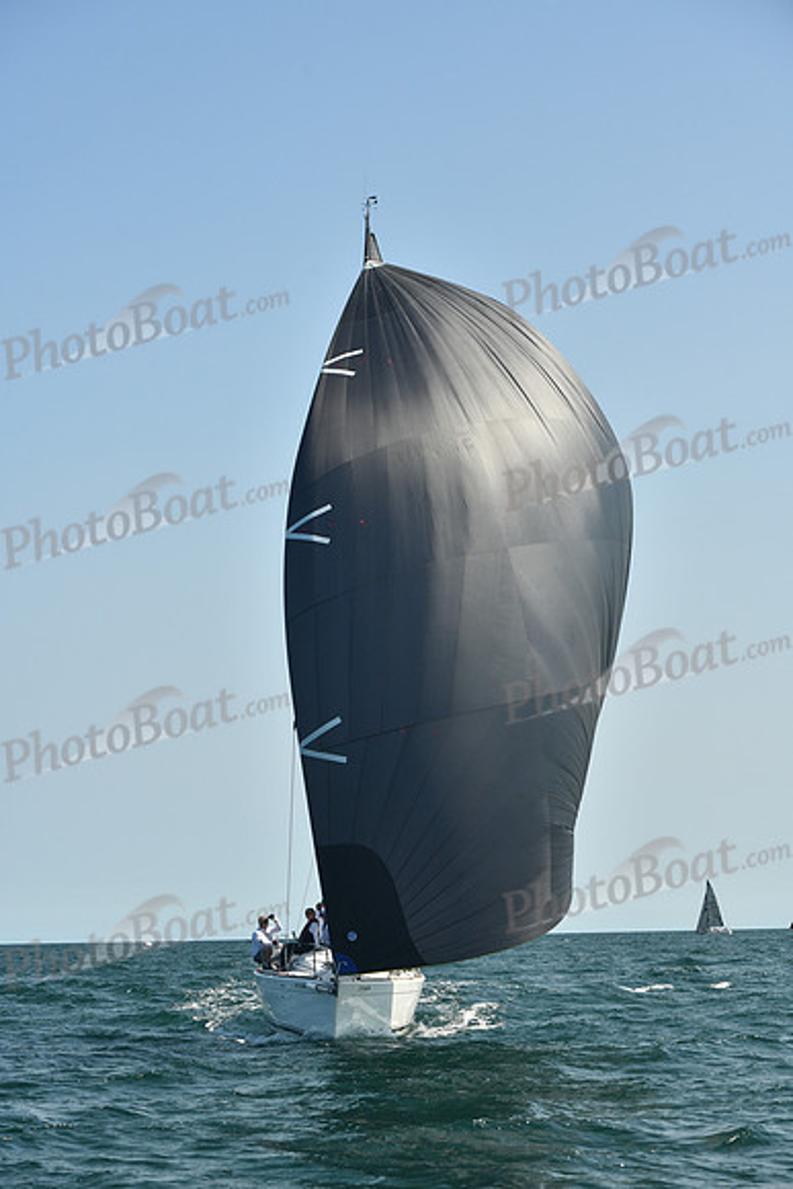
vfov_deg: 28.8
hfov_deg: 19.5
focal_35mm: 70
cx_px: 396
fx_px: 2311
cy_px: 594
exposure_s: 1/640
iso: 320
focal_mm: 70
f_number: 7.1
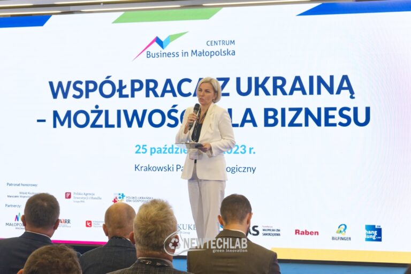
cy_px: 137
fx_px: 948
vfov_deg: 16.5
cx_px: 206
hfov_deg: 24.5
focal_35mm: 83
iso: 2500
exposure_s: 1/160
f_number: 9
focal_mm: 55
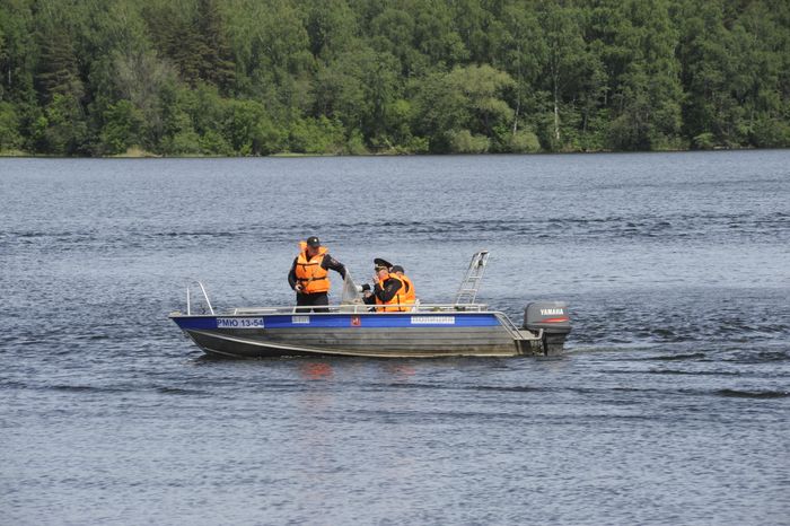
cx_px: 395
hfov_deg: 10.3
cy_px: 263
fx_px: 4387
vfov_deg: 6.9
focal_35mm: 200
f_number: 13
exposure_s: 1/250
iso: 250
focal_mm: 200
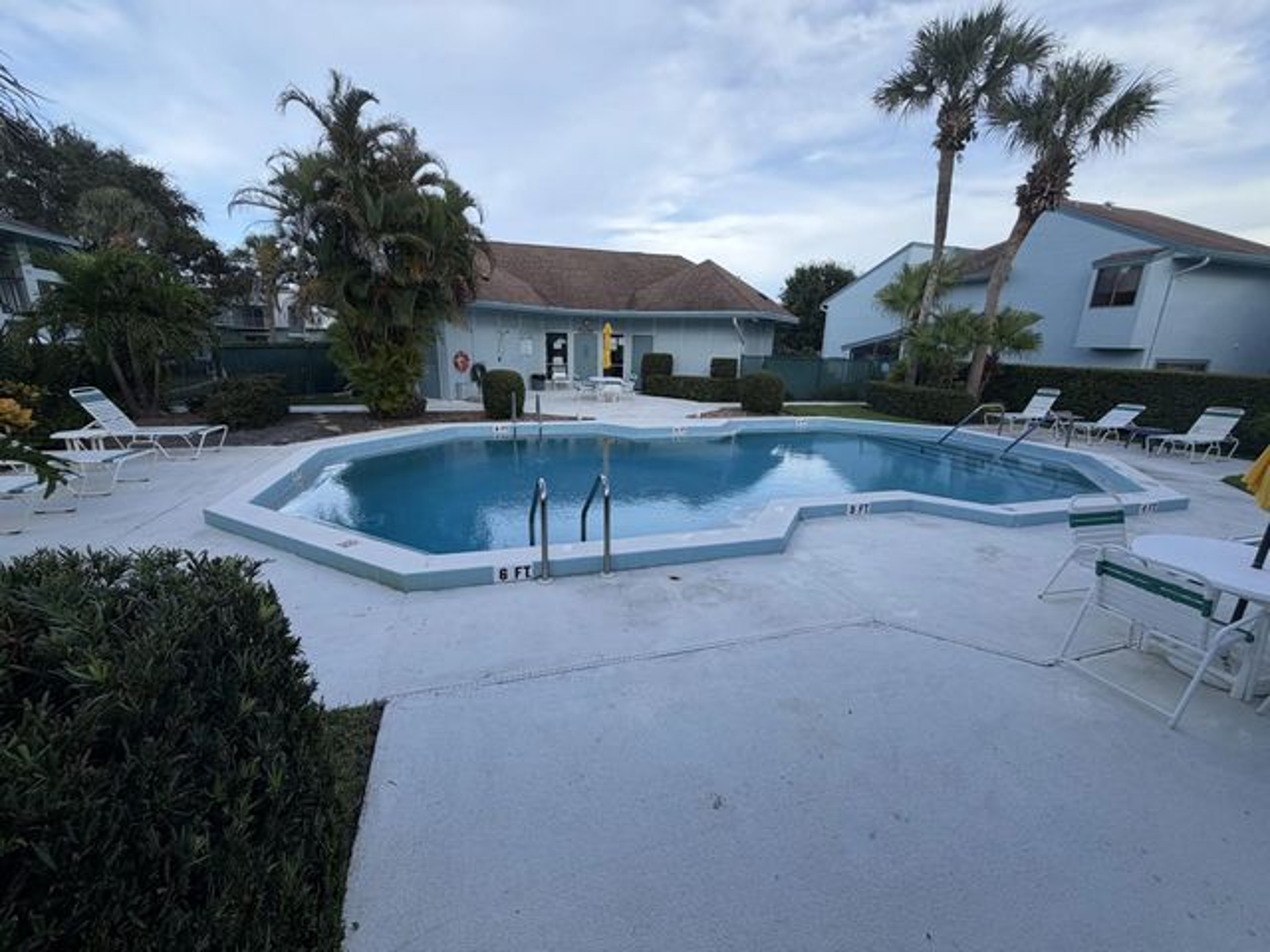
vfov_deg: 85.7
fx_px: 514
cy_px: 476
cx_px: 635
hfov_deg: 102.1
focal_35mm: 14
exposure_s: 1/644
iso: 40
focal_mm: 2.22
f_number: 2.2
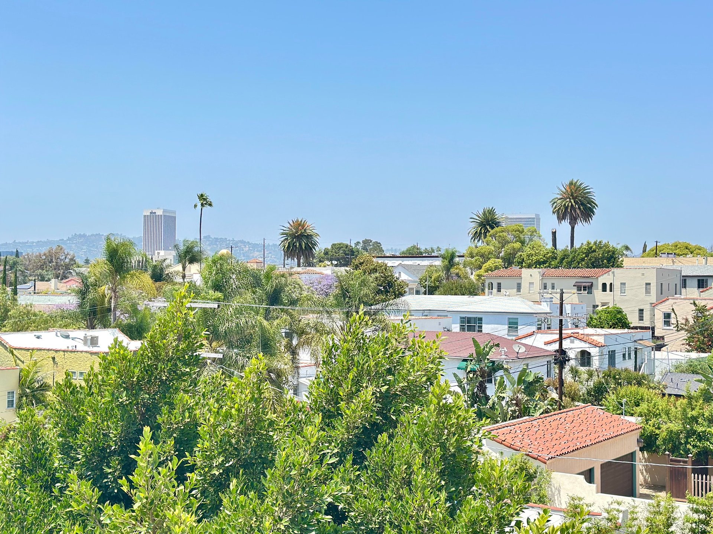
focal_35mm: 48
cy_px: 267
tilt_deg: +0.9
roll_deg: -0.8
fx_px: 989
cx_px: 356
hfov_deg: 39.7
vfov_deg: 30.3
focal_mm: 6.86
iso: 80
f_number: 1.78
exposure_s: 1/1289
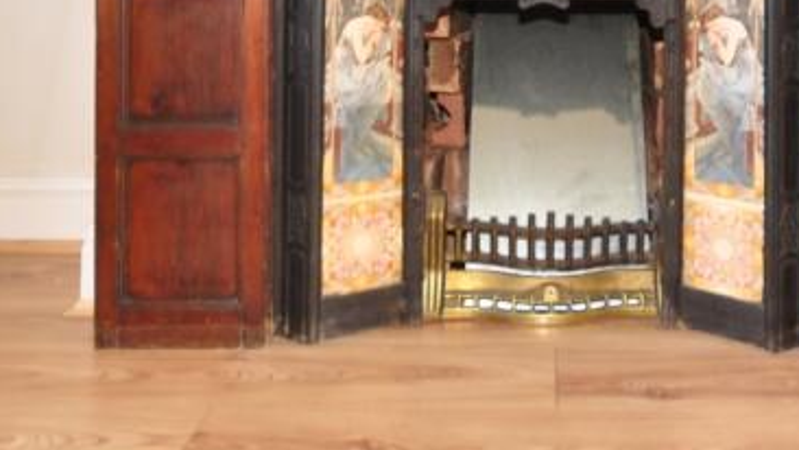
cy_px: 2
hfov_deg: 61.2
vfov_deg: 34.5
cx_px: 535
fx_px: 656
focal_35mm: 31
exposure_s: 1/2
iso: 200
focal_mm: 11
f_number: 4.2
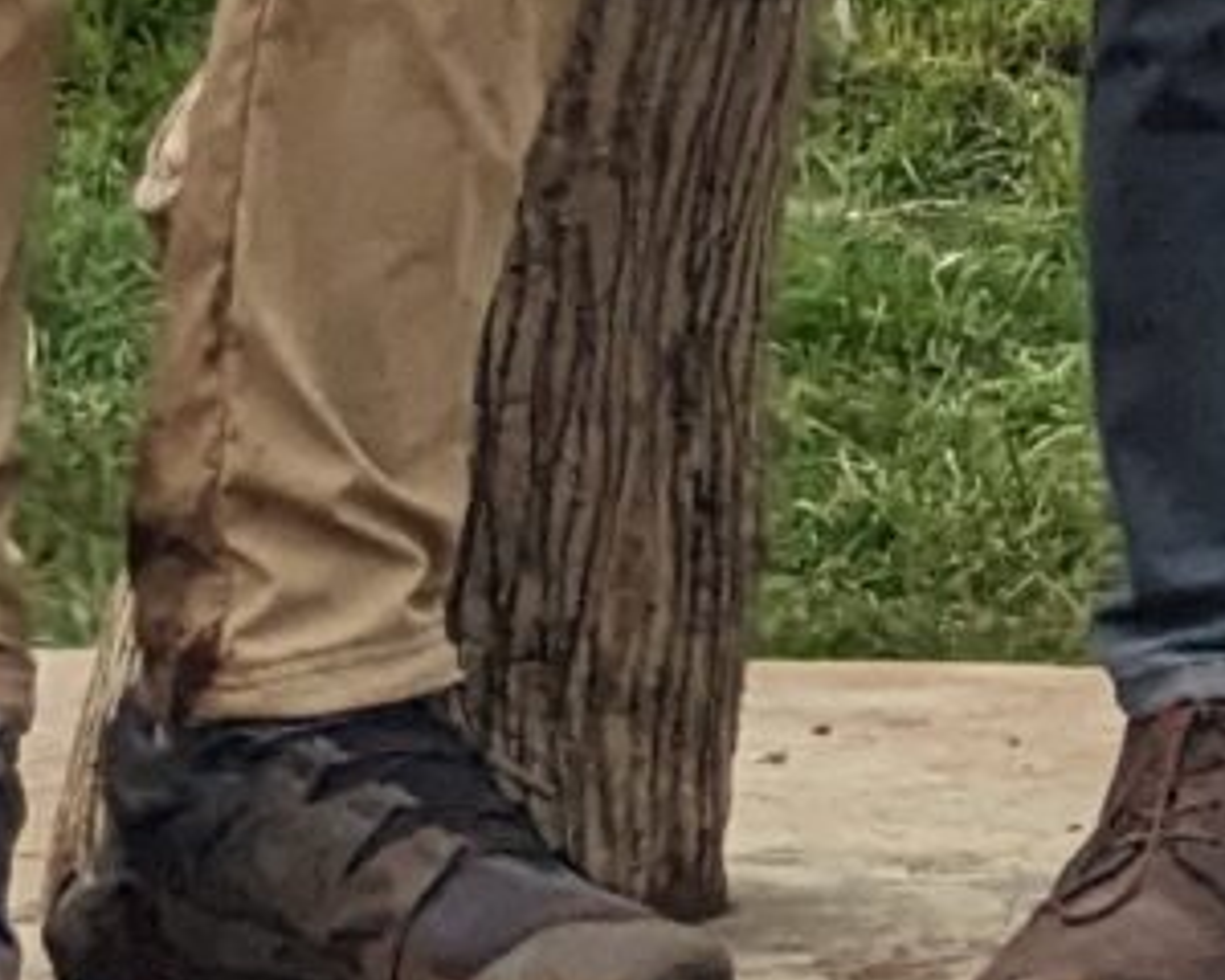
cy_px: -2307
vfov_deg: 6.2
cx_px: 2764
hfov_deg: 8.0
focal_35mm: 225
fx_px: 8157
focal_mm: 4.38
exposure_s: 1/7812
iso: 82
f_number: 1.73
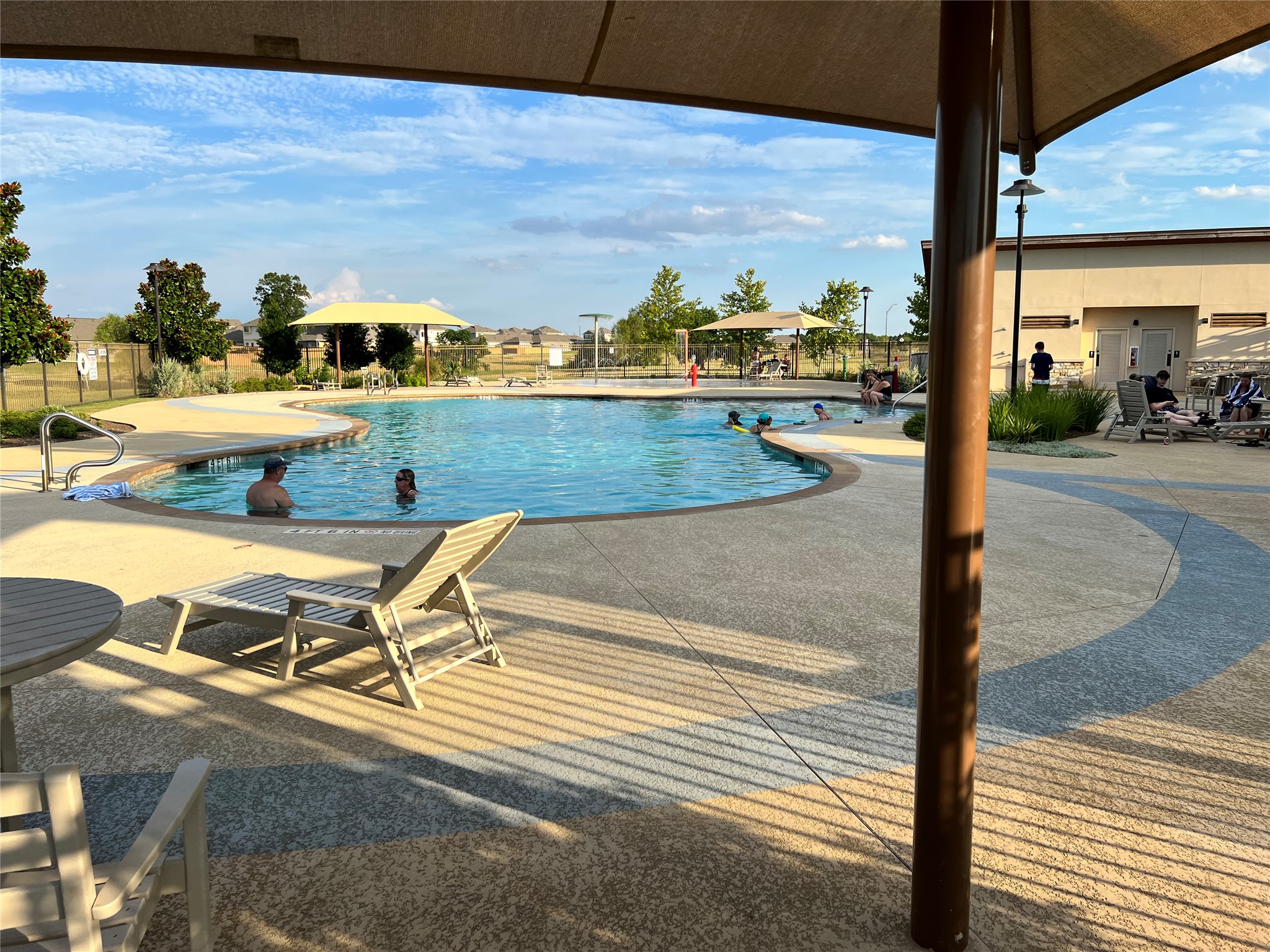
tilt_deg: -5.4
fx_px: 954
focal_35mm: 26
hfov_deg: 67.3
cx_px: 635
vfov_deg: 53.1
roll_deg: +0.5
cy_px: 476
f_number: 1.5
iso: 50
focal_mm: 5.7
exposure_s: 1/3257
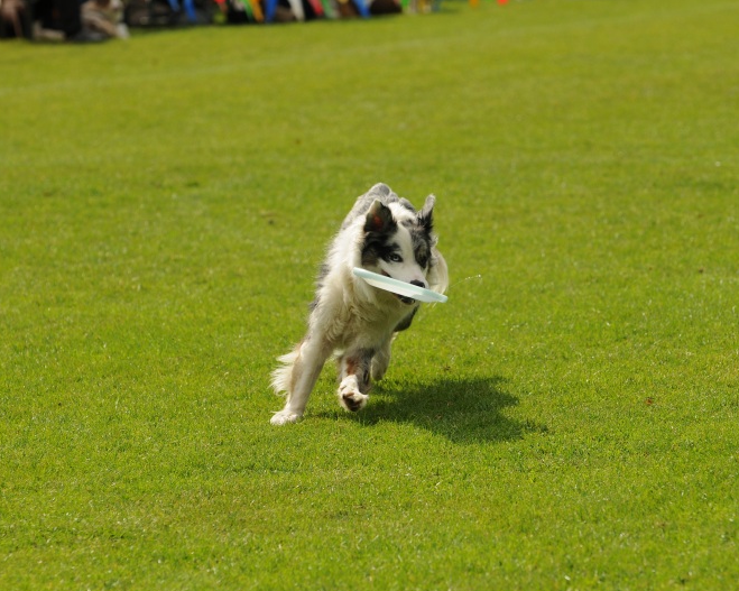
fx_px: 5598
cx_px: 394
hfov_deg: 7.6
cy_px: 296
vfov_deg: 6.0
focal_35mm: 256
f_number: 5
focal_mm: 150
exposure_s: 1/1250
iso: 200
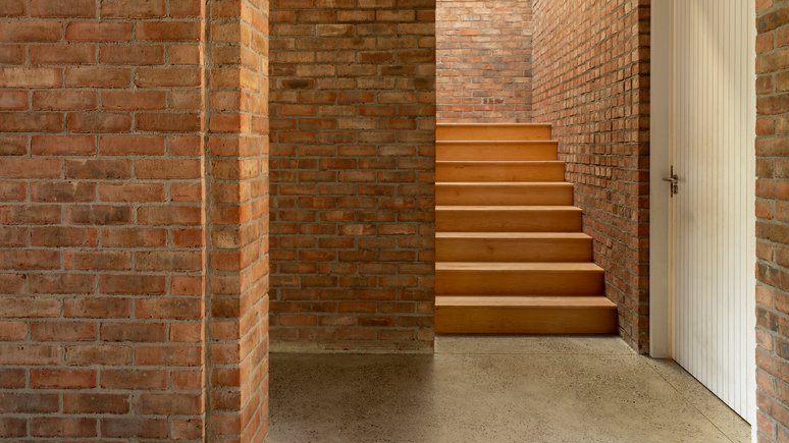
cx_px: 400
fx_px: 544
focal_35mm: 26
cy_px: 173
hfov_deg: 71.9
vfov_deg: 44.1
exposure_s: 3.2
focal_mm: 24
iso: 100
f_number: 14
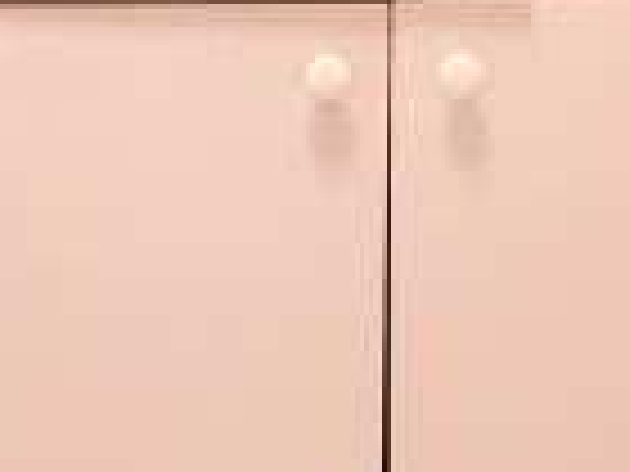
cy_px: -423
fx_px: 1456
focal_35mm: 80
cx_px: 171
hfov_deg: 24.2
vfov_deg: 15.4
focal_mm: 2.22
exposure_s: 1/62
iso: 200
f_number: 2.2
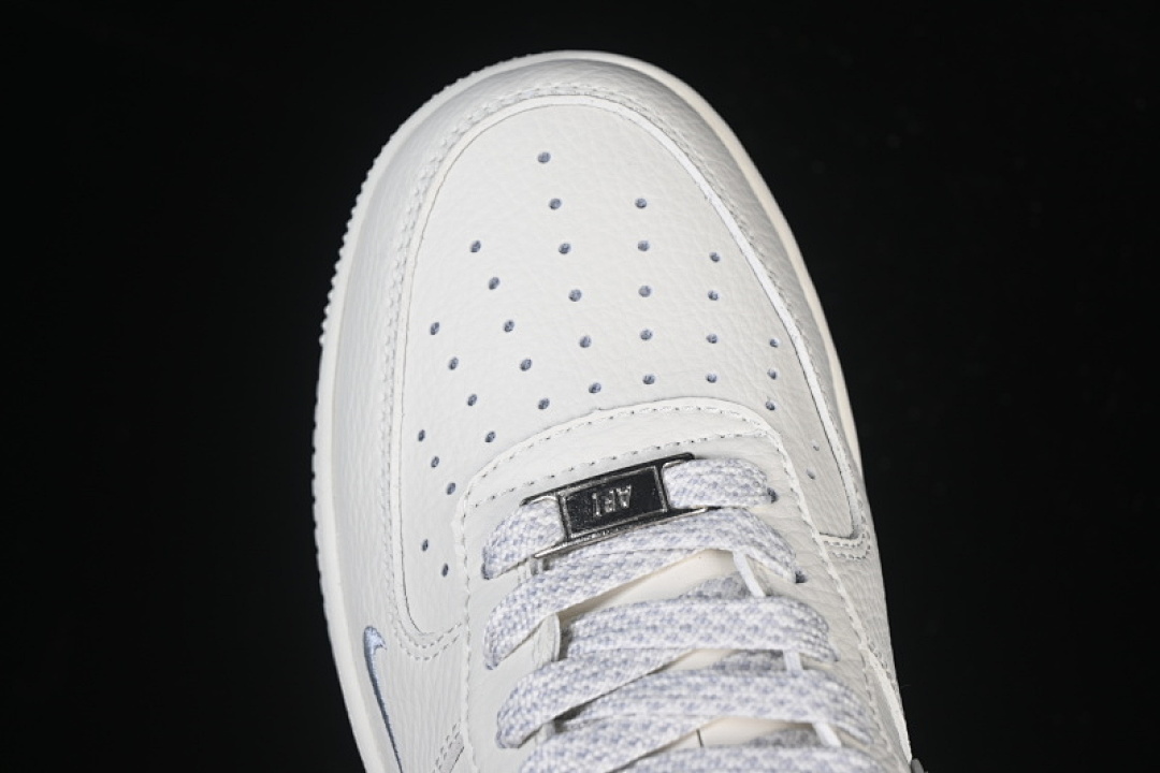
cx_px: 580
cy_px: 386
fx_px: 2416
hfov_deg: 27.0
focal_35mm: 75
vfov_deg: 18.2
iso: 160
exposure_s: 1/80
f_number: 7.1
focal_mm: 50
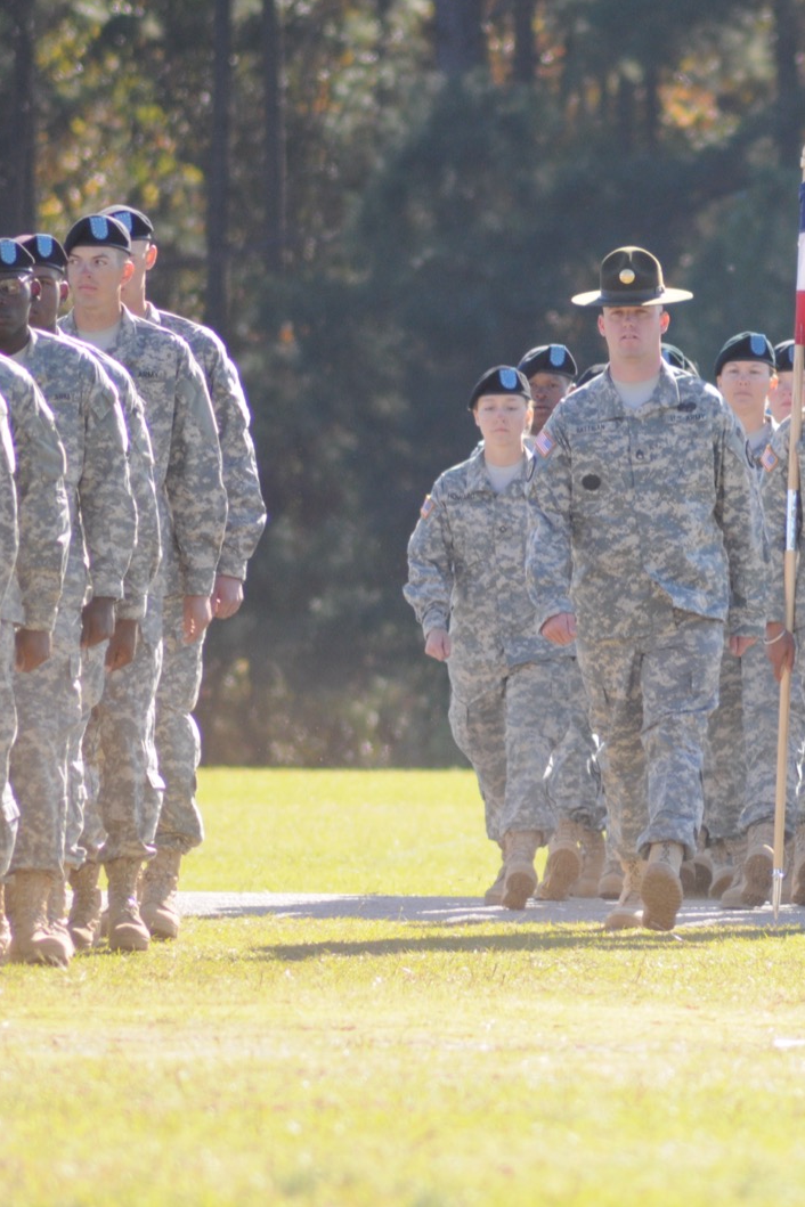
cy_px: 603
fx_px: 22773
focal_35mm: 679
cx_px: 905
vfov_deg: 3.0
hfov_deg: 2.0
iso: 640
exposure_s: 1/800
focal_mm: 300
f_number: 5.6
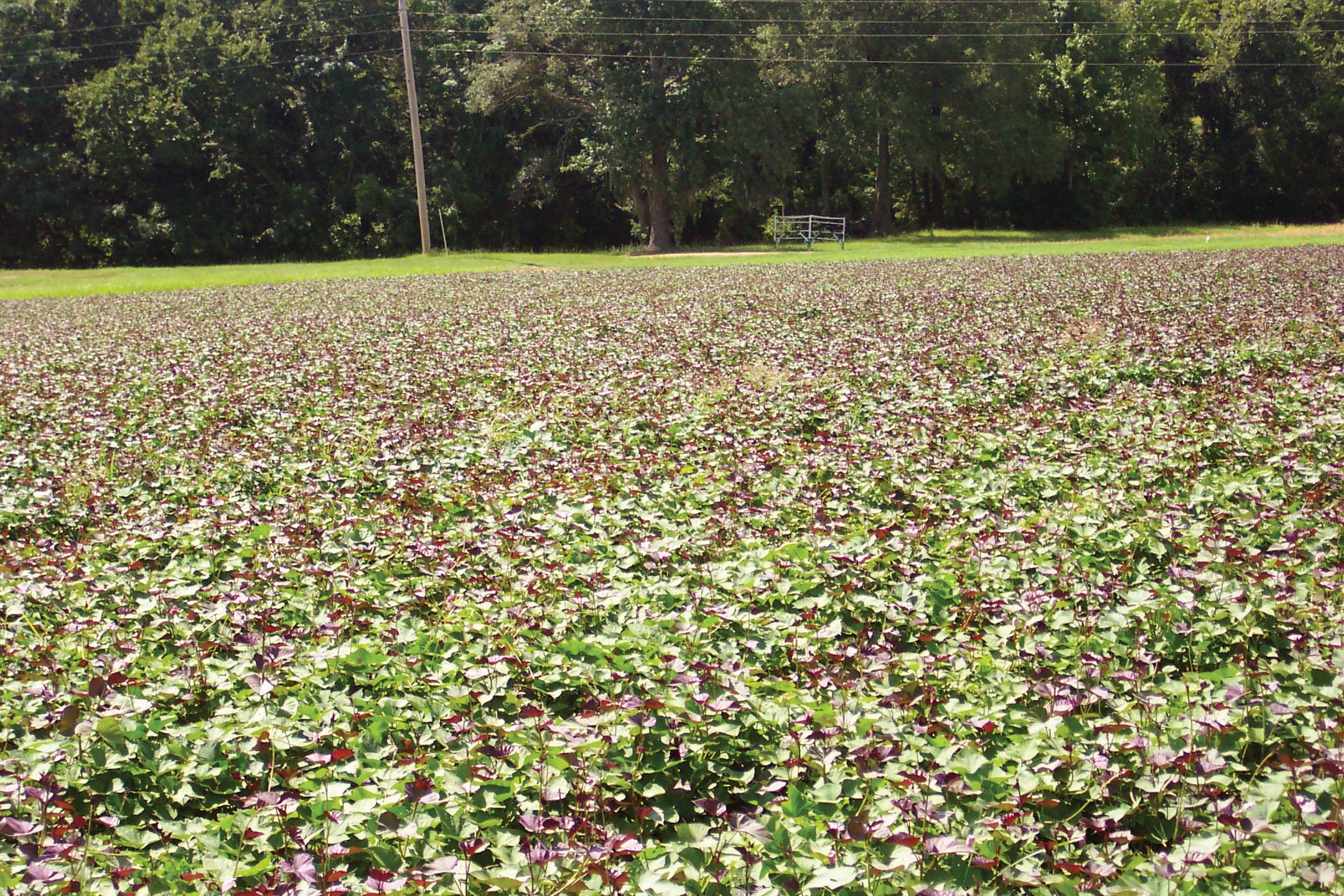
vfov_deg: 12.0
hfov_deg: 17.9
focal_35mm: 114
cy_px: 448
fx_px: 4256
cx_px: 672
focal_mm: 24
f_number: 4.8
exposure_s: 1/350
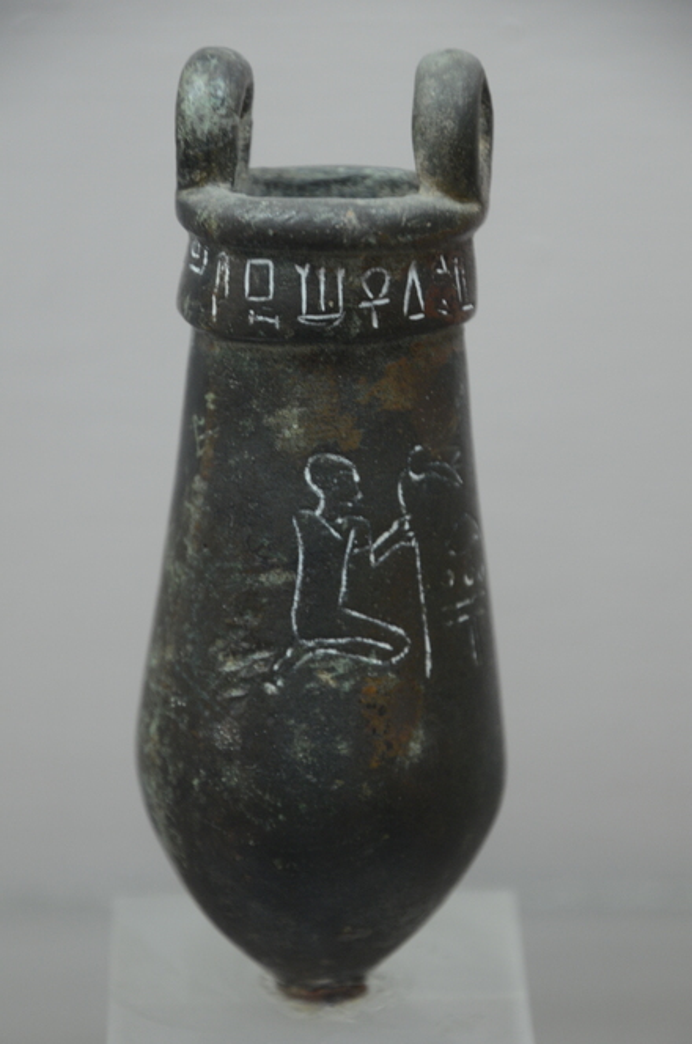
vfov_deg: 10.2
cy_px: 522
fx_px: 5863
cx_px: 346
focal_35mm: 202
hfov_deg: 6.8
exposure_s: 1/20
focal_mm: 135
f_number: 6
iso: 1000
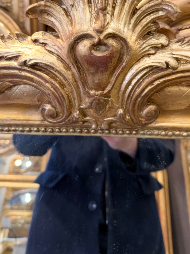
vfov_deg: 52.6
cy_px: 79
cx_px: 104
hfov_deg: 41.7
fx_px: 249
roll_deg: -5.5
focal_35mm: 34
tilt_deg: -23.7
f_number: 1.78
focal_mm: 6.76
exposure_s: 1/100
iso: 200
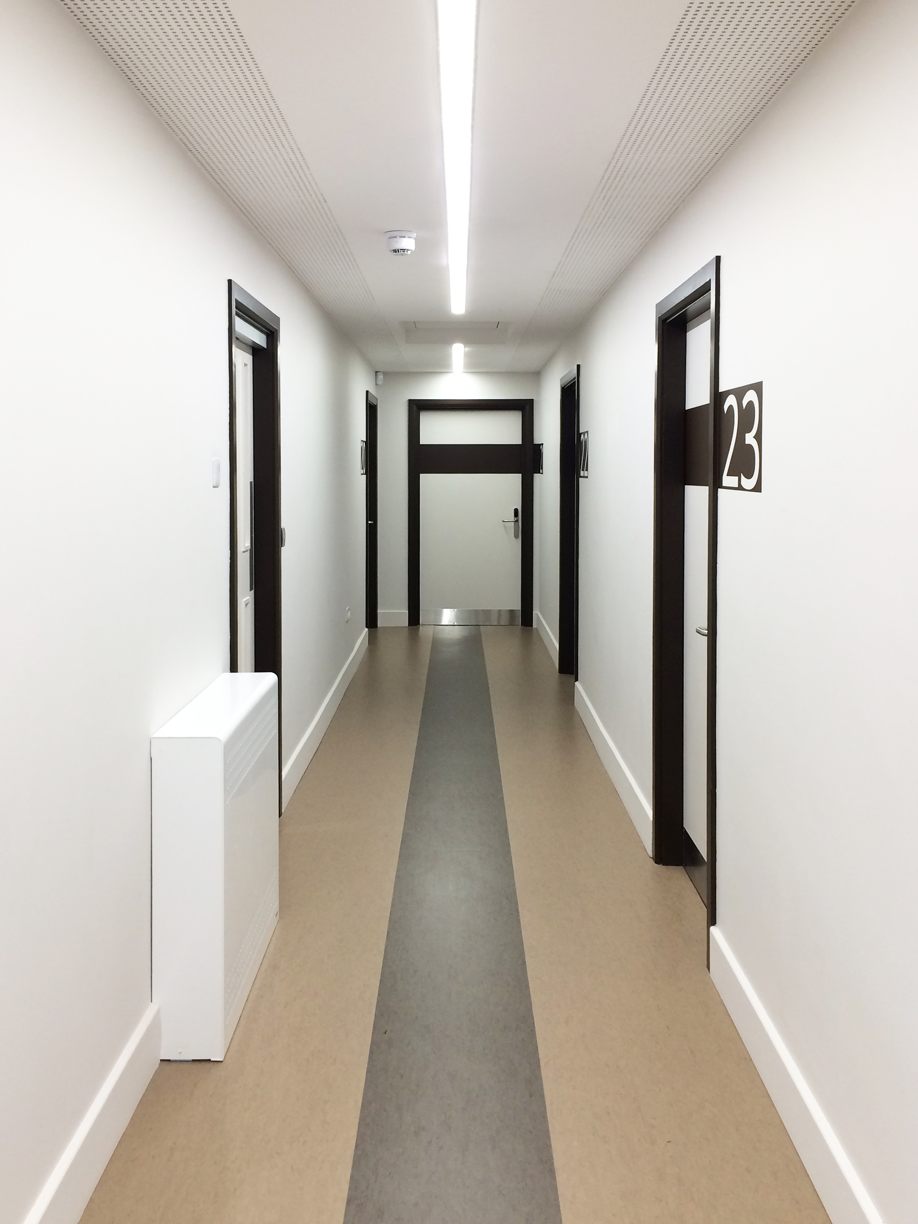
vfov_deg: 61.7
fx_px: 1025
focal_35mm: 29
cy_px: 612
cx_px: 459
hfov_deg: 48.2
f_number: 2.2
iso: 32
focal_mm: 4.15
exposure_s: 1/33
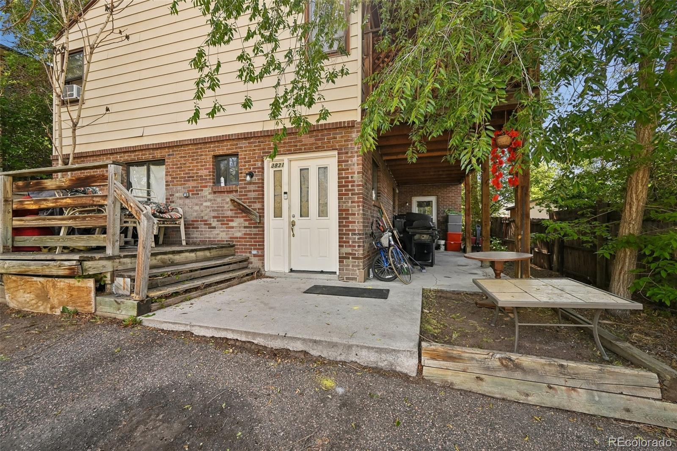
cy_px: 226
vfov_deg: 79.2
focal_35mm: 14
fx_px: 273
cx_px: 338
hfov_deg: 102.3
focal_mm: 14.5
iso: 400
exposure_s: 1/100
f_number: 10
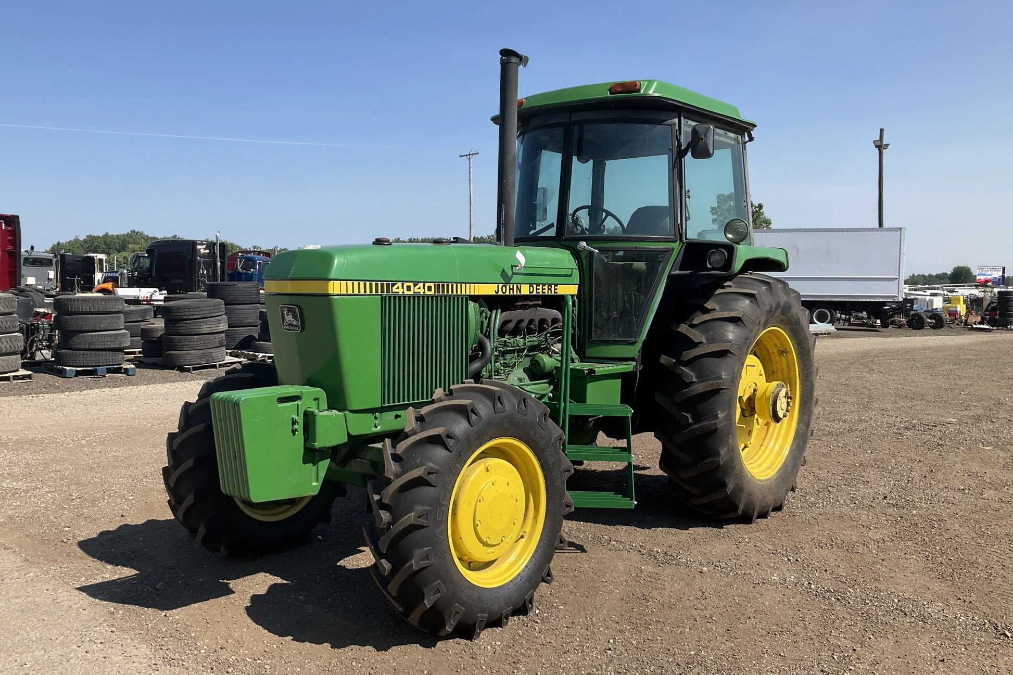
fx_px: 872
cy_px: 351
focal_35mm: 31
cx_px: 497
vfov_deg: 42.3
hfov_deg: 60.3
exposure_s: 1/1675
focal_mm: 3
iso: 25
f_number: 1.8
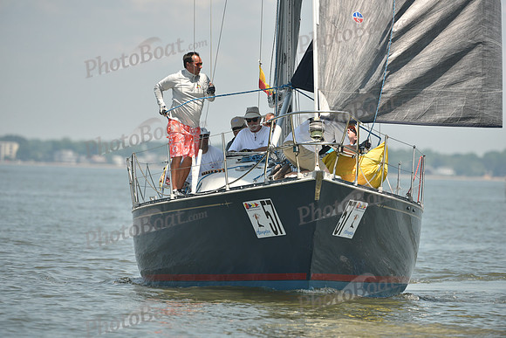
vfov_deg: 3.9
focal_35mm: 350
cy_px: 169
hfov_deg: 5.9
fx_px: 4920
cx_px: 253
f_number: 5
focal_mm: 350
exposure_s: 1/1600
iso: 320
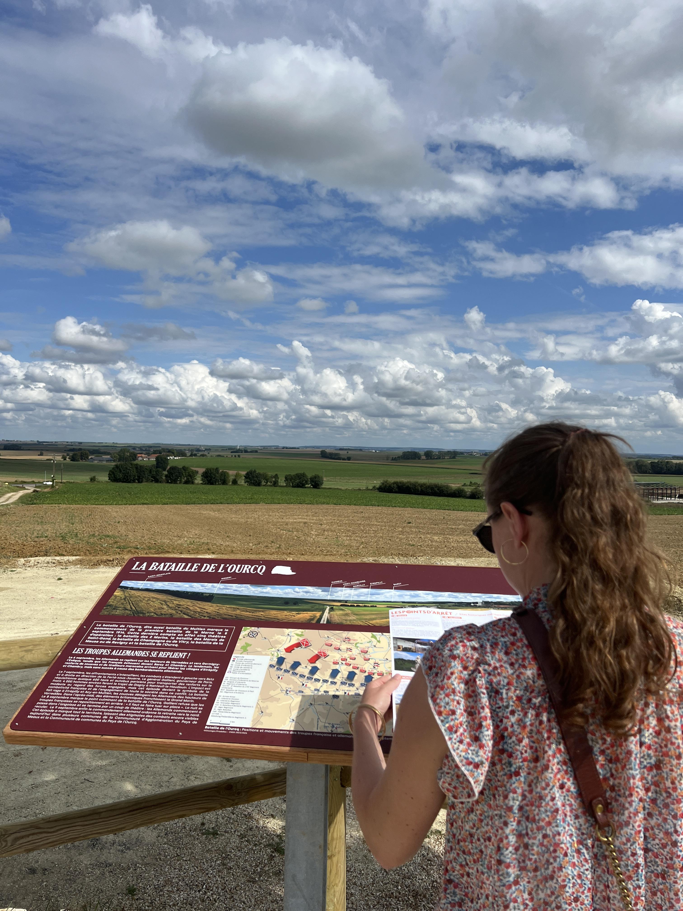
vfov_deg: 67.3
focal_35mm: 26
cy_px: 456
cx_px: 342
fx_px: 684
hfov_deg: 53.1
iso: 50
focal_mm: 5.7
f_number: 1.5
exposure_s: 1/8000
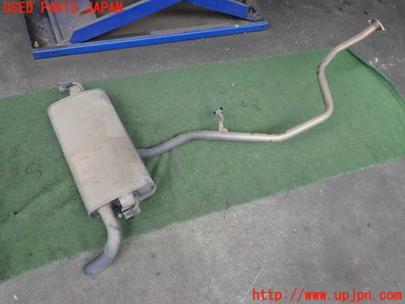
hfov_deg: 60.0
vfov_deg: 46.8
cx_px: 202
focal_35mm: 30
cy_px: 152
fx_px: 351
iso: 100
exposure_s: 1/125
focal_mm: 5.4
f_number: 2.3
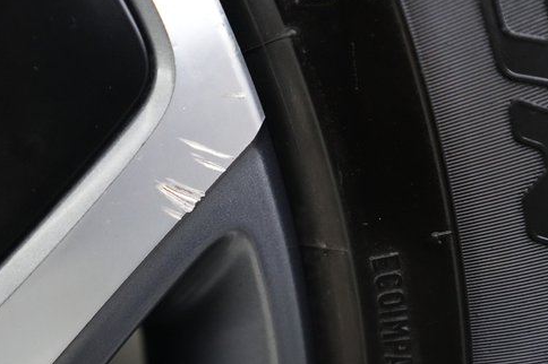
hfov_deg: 51.2
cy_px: 182
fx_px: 563
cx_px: 194
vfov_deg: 35.9
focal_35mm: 37
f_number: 2.8
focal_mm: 28
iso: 8000
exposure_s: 1/60
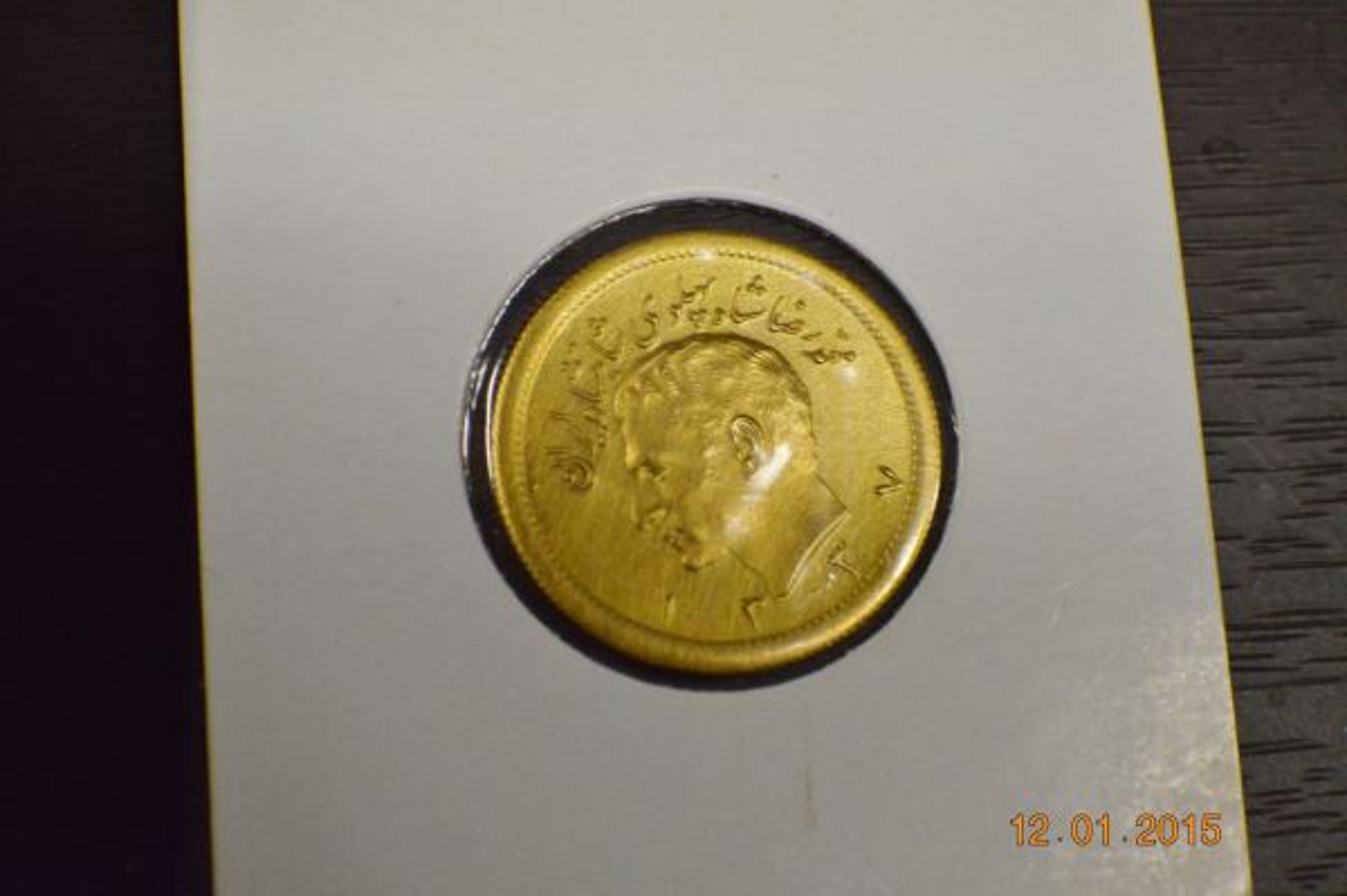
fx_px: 3084
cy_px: 448
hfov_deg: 24.6
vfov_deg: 16.5
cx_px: 674
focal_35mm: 82
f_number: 5.6
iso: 3200
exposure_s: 1/200
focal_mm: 55
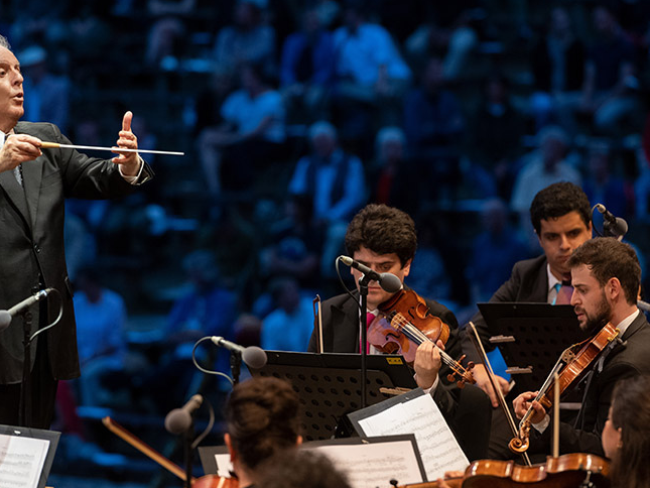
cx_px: 315
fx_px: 5597
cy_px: 228
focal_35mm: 298
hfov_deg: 6.6
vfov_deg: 5.0
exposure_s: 1/160
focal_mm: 200
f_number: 3.5
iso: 1600
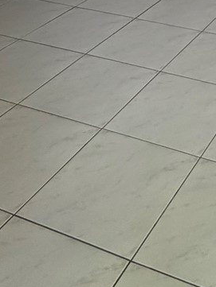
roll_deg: +0.5
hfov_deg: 21.9
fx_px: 516
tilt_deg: -0.7
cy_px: -200
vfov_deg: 22.2
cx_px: 261
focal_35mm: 62
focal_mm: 2.22
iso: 200
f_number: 2.2
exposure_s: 1/60
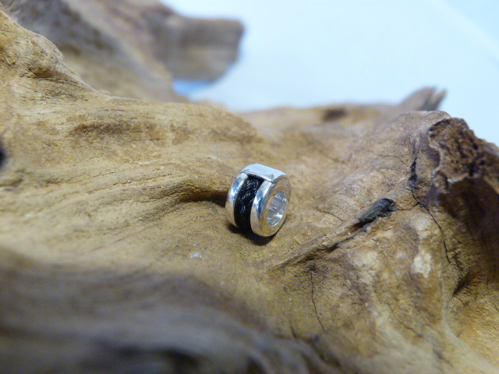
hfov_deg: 46.8
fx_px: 577
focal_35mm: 40
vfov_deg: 36.0
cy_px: 187
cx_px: 250
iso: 400
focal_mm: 7.3
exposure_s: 1/15
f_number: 3.1
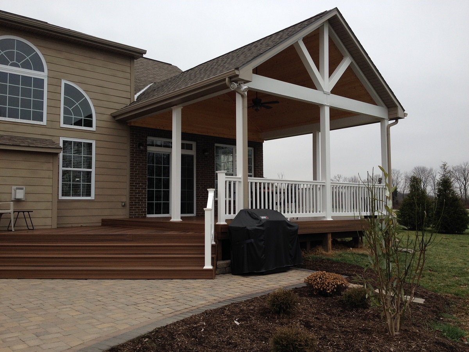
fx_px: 474
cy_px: 176
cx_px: 234
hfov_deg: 52.6
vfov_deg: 40.7
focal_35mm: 35
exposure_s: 1/280
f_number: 2.4
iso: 50
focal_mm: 4.28
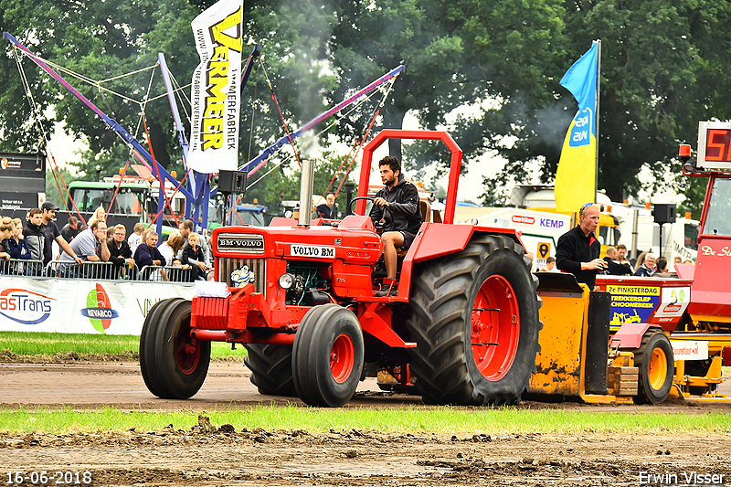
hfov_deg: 7.8
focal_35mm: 262
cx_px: 366
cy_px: 244
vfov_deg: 5.2
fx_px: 5329
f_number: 9
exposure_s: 1/200
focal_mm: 175
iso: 500
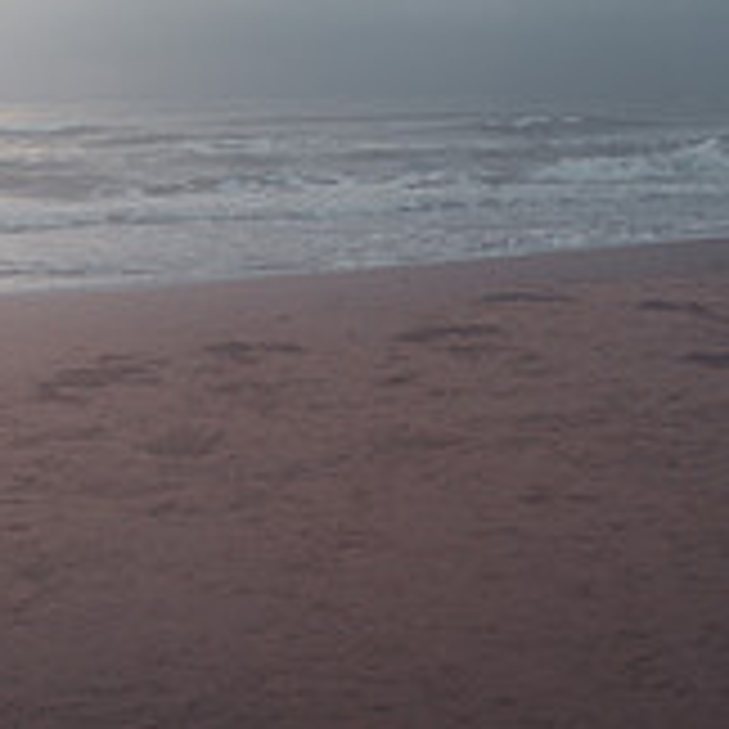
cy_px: -115
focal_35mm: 85
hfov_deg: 20.4
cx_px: 346
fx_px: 2025
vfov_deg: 19.4
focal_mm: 28
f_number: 10
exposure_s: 1/80
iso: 100
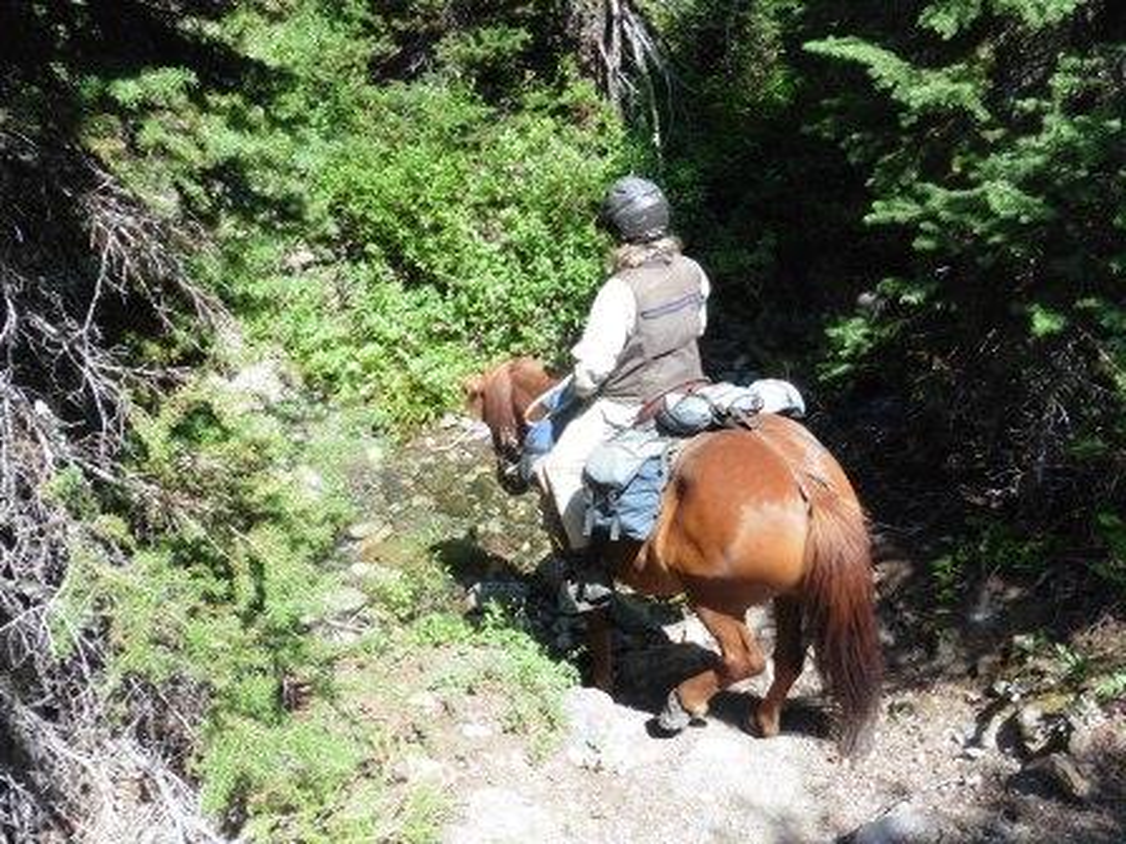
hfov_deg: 54.0
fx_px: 1106
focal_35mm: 34
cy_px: 422
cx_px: 563
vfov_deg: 41.8
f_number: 5
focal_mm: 6.1
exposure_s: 1/200
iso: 100
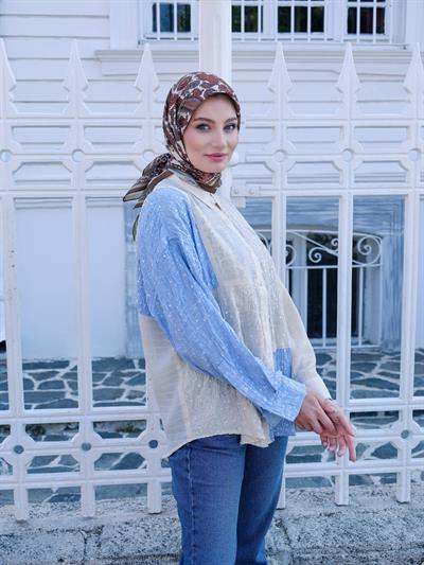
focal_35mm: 51
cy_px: 282
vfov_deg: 37.5
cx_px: 212
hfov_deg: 28.6
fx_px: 833
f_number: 7.1
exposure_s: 1/240
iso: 320
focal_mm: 64.1
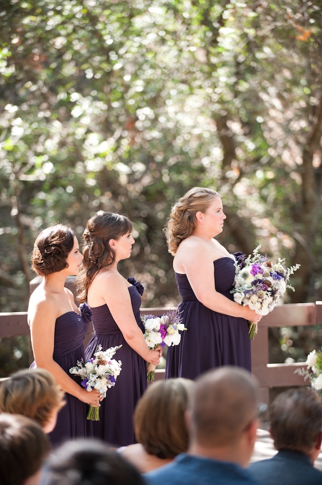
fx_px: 2015
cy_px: 242
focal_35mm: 150
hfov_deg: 9.1
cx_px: 161
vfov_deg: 13.7
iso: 500
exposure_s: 1/250
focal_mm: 150
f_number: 2.8
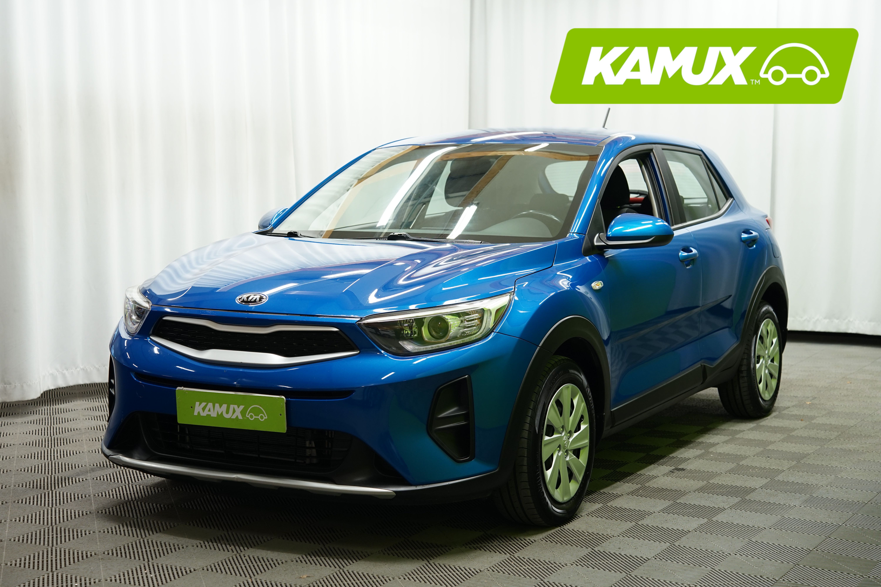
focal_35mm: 57
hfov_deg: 35.1
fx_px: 1395
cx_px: 440
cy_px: 294
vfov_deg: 23.8
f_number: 4.5
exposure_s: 1/20
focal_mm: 57
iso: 500
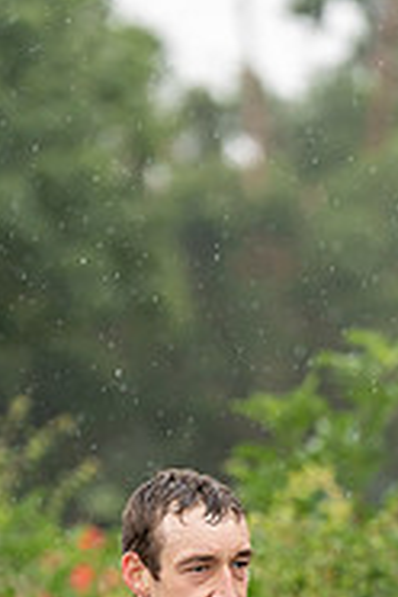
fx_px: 5820
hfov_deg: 3.9
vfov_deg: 5.8
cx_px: 372
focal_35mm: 351
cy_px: 680
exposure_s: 1/1000
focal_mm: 145
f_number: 3.2
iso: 1000
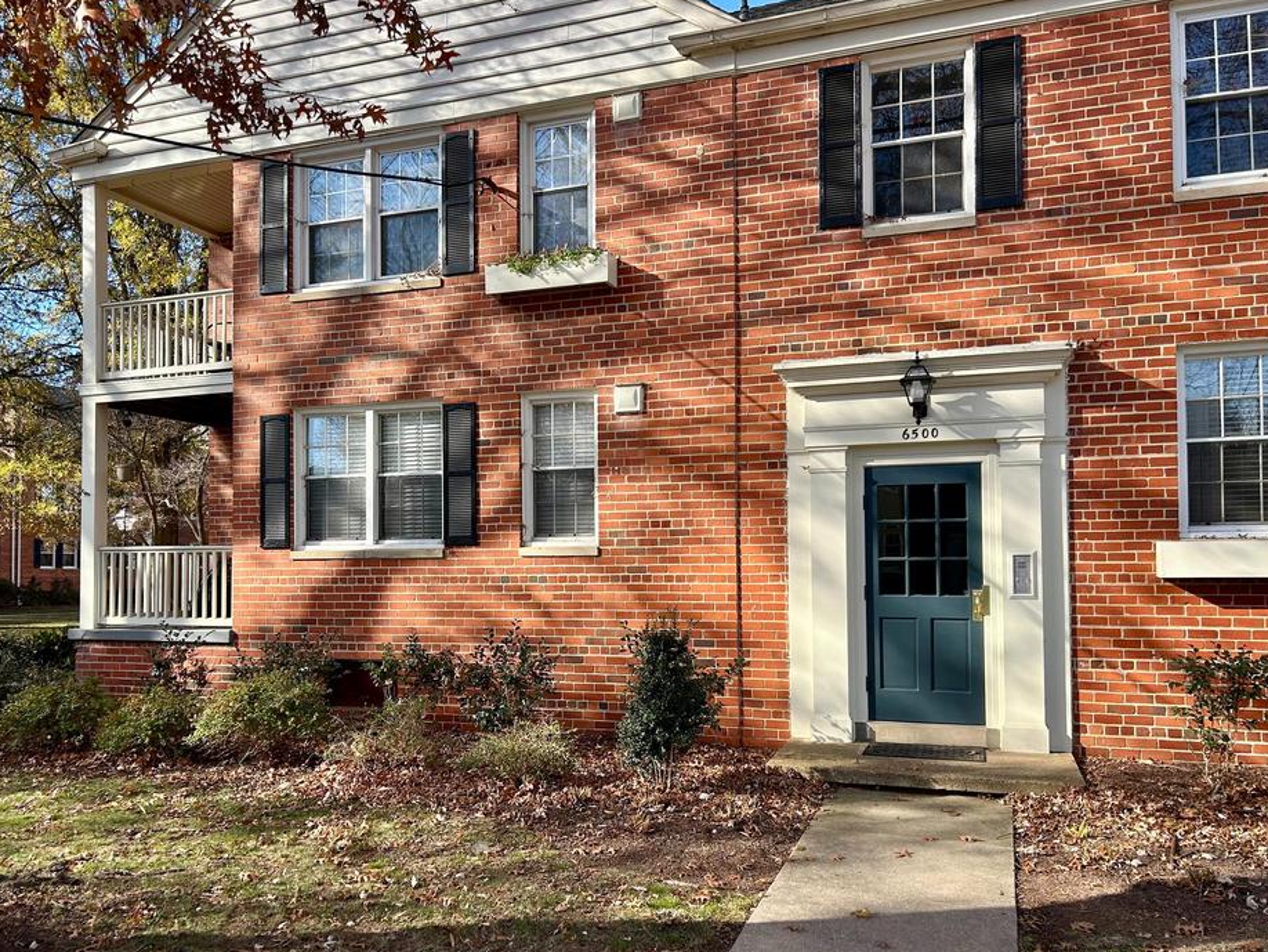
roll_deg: +0.8
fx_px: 1063
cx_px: 590
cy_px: 521
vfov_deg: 48.2
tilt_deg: +1.0
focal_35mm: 29
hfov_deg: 61.6
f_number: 1.5
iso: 50
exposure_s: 1/1029
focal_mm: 5.7
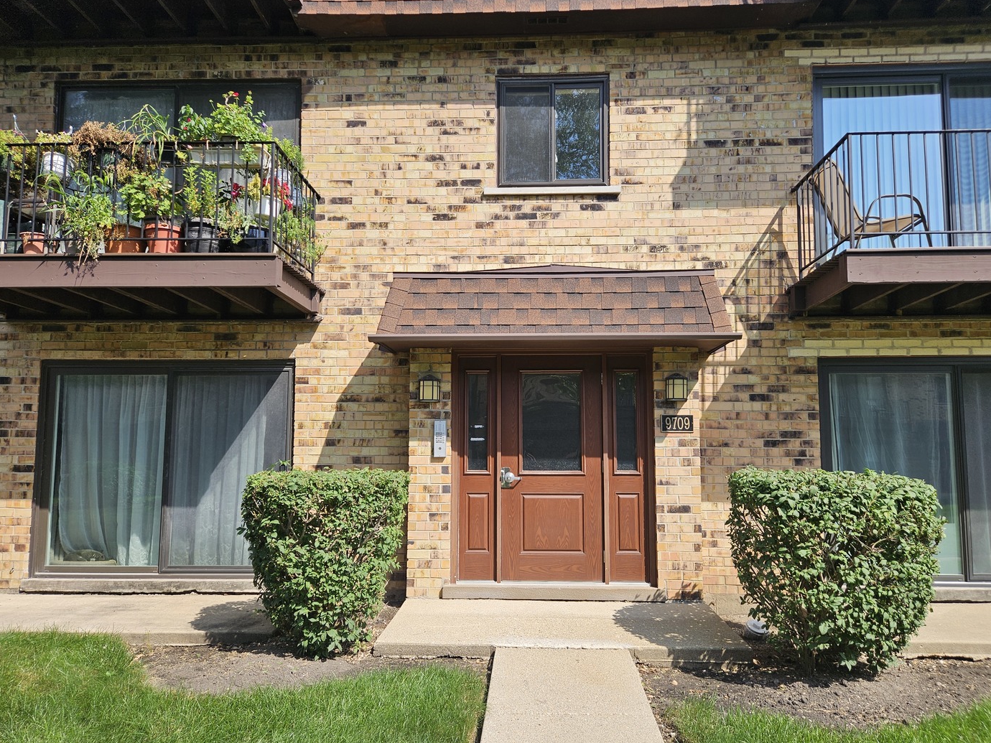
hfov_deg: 71.6
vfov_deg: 56.8
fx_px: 687
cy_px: 385
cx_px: 501
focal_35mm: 24
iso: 25
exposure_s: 1/1096
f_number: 1.8
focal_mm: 5.4
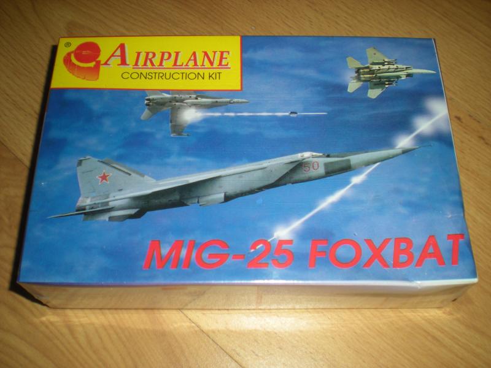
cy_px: 184
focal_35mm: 38
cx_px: 246
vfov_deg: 37.7
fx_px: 539
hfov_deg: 49.0
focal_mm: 6.3
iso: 64
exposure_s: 1/60
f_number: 3.1
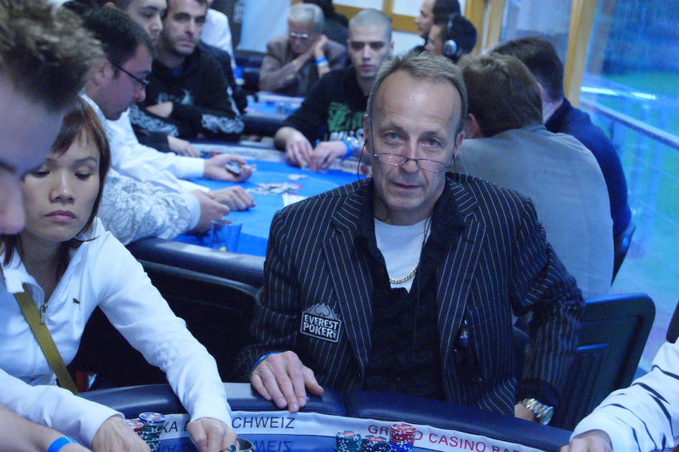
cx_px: 340
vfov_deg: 16.5
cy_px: 226
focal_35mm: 82
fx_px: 1555
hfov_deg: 24.6
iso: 3200
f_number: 5.6
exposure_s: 1/40
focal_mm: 55
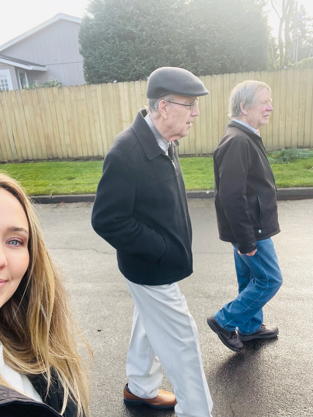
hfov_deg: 46.8
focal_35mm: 30
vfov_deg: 60.0
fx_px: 362
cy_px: 208
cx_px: 156
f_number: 2.2
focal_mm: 2.71
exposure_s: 1/121
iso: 32
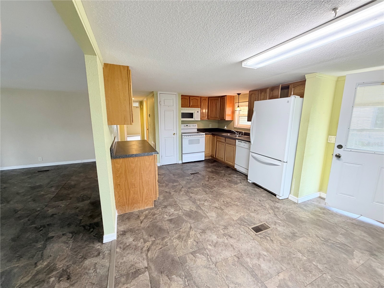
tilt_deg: -10.7
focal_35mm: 14
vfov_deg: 85.7
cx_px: 192
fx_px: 155
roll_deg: +0.1
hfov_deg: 102.1
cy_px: 144
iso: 250
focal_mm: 2.22
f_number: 2.2
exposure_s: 1/60
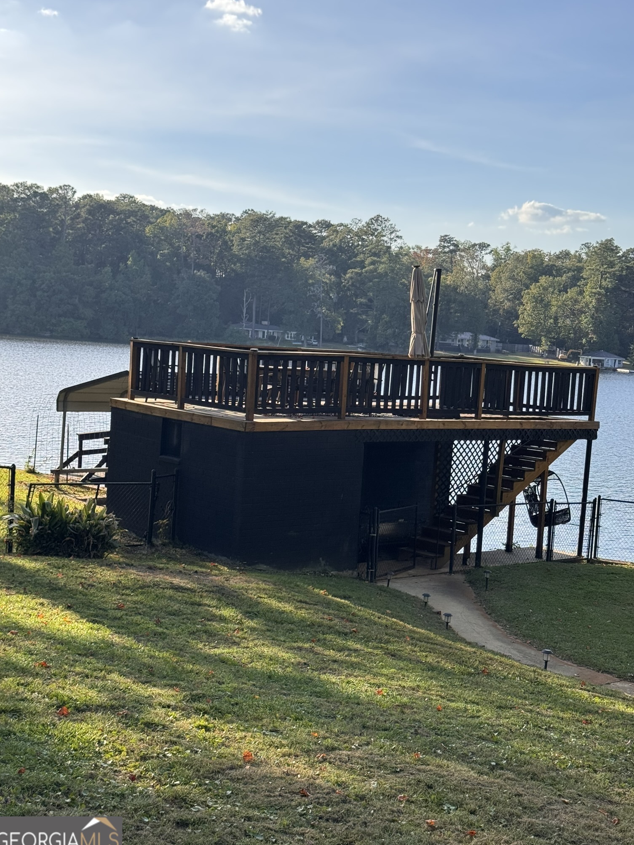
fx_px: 1196
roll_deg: -3.1
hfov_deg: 29.7
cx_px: 317
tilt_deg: -5.5
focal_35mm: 49
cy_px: 428
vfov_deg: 38.9
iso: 64
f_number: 1.78
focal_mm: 6.76
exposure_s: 1/1869
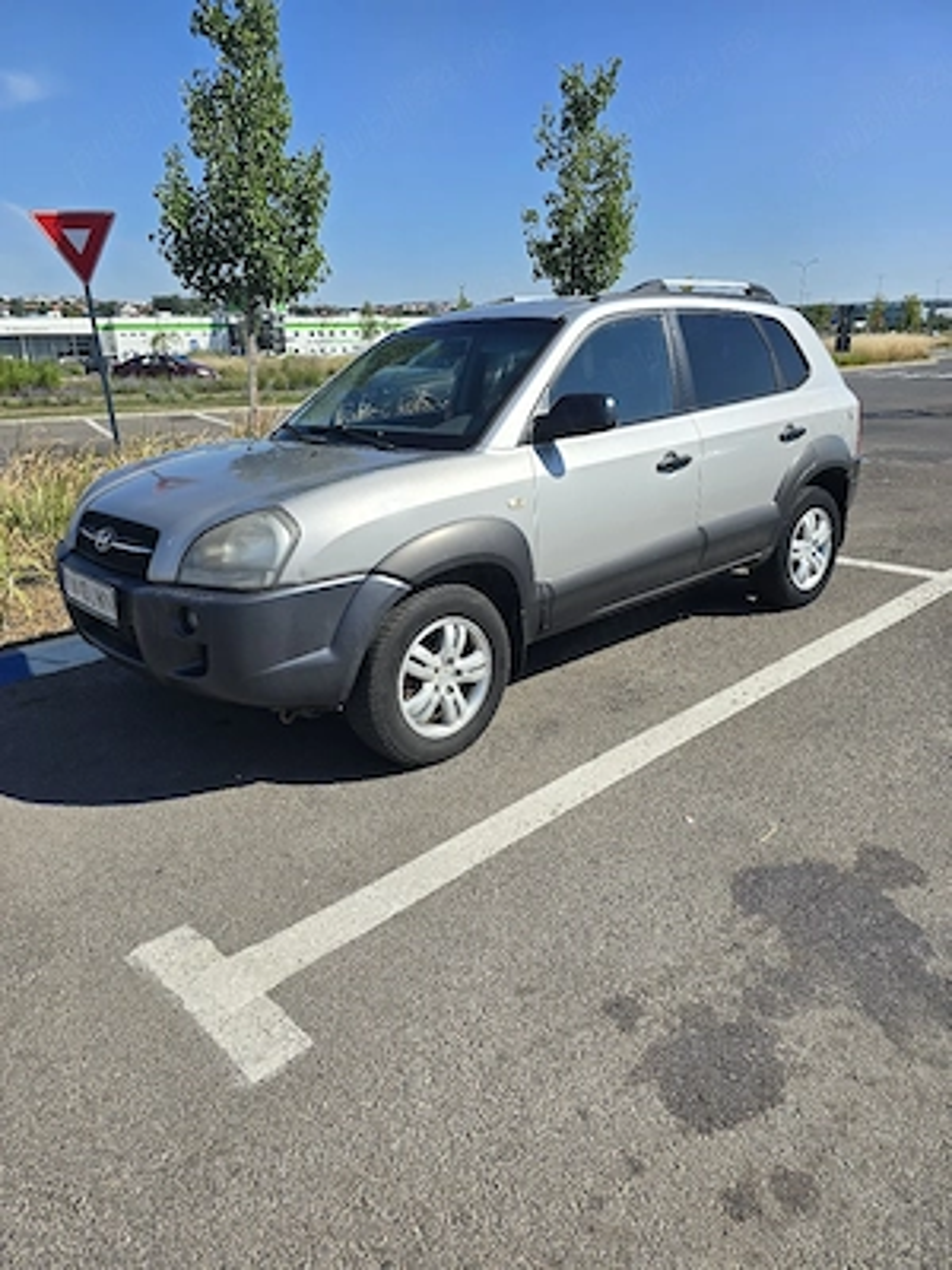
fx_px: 843
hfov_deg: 58.9
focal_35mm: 23
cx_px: 476
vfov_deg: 73.9
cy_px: 635
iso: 12
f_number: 1.7
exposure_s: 1/1000
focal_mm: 6.3
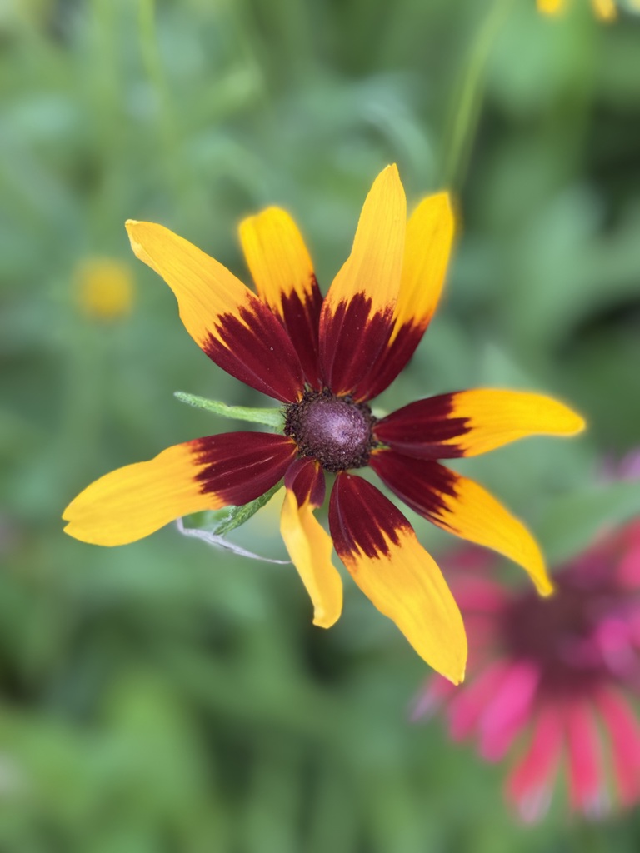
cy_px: 426
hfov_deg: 30.3
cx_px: 320
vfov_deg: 39.7
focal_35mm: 48
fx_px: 1183
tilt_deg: -53.3
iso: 50
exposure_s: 1/155
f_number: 1.78
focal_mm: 6.76
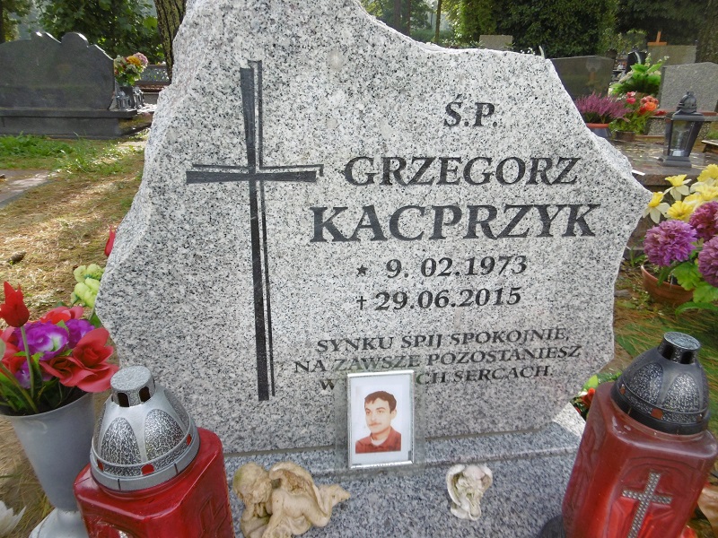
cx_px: 359
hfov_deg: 71.6
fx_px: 498
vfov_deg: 56.8
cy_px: 269
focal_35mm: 24
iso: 100
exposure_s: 1/320
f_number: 3.1
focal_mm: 4.3
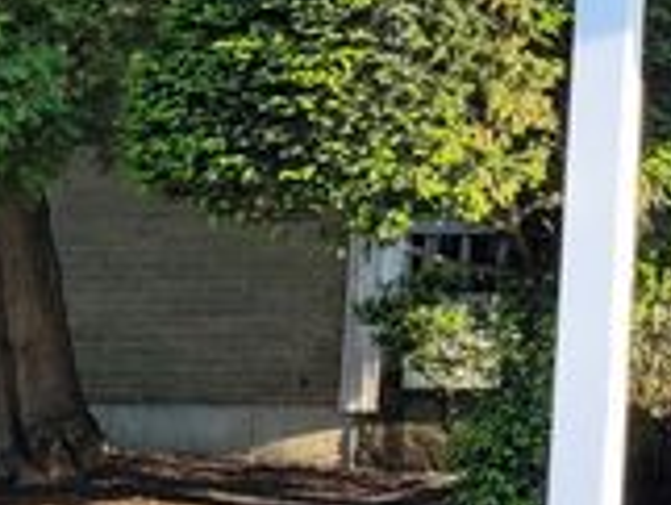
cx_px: 1179
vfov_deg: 15.3
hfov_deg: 17.1
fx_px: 1862
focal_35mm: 96
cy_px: 106
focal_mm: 5.4
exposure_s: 1/427
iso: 40
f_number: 1.8
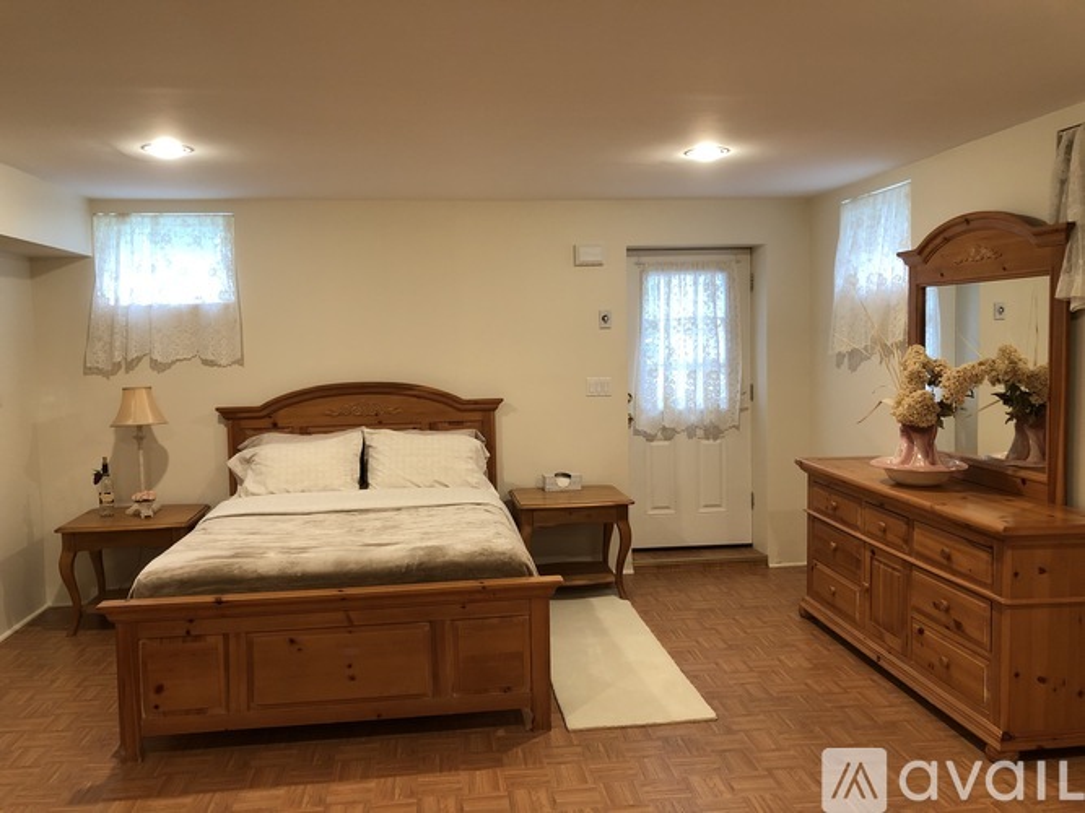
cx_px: 542
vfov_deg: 49.7
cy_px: 406
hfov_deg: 63.5
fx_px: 877
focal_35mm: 28
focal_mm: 3.99
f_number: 1.8
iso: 40
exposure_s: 1/15
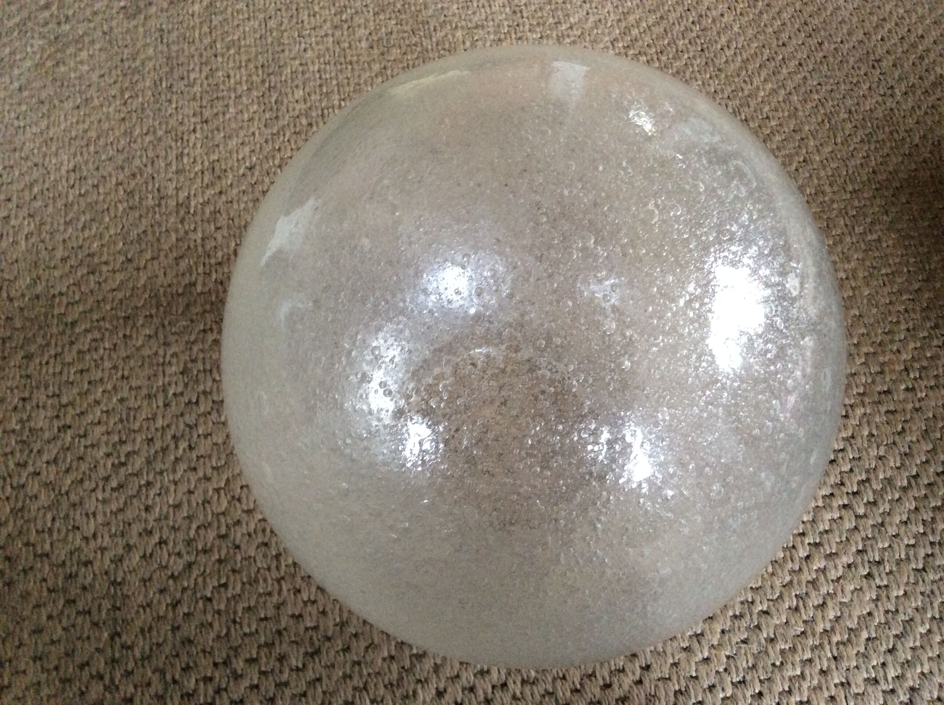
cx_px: 472
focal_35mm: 32
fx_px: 871
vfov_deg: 44.1
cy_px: 352
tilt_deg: -65.1
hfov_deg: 56.9
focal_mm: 3.3
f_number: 2.4
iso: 200
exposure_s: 1/25
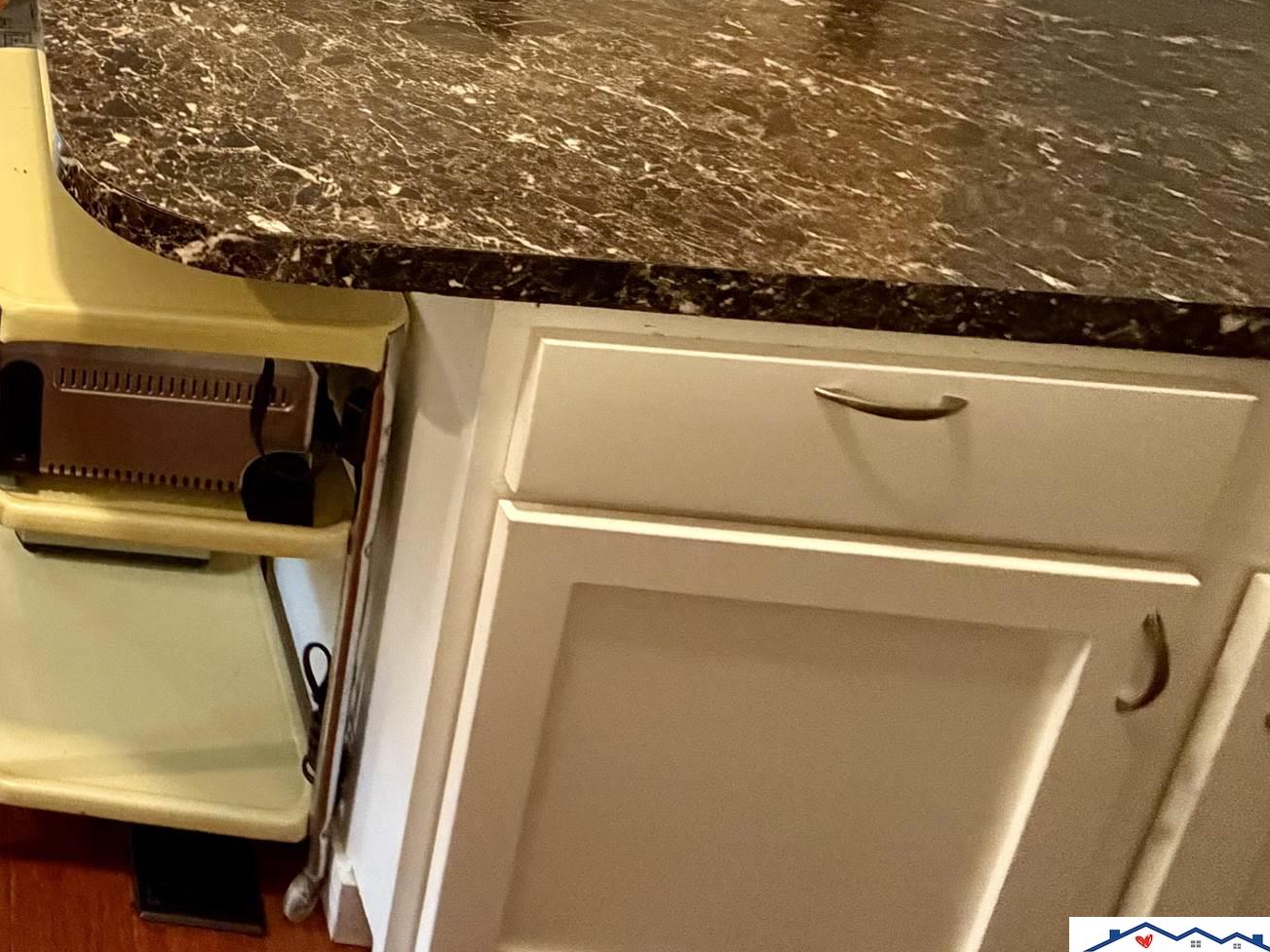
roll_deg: +1.9
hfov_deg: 41.0
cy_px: -147
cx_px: -204
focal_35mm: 33
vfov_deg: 35.3
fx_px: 1211
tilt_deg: -16.0
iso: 640
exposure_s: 1/60
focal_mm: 2.22
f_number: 2.2
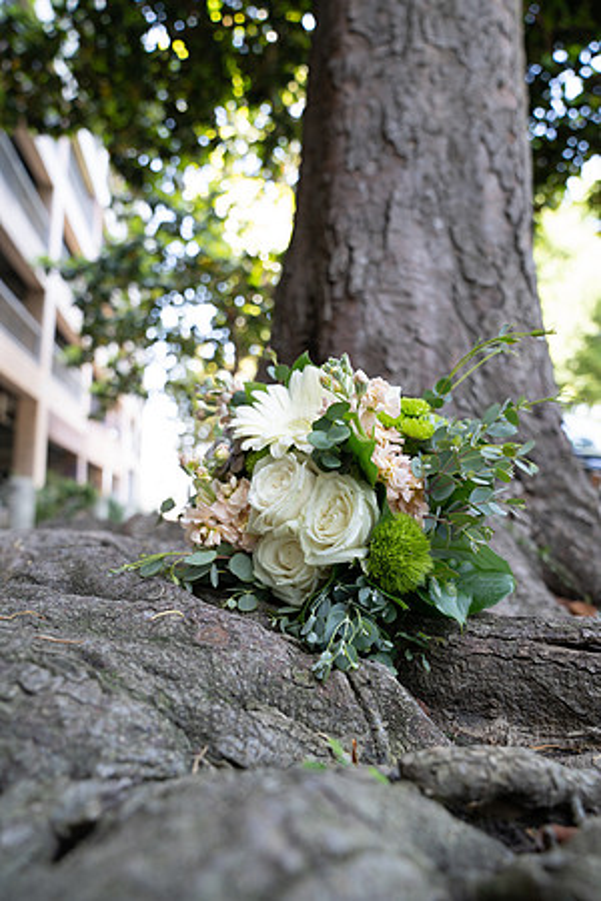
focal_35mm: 24
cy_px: 450
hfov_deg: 53.1
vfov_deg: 73.7
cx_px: 300
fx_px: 601
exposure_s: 1/125
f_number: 3.5
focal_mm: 24
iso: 400
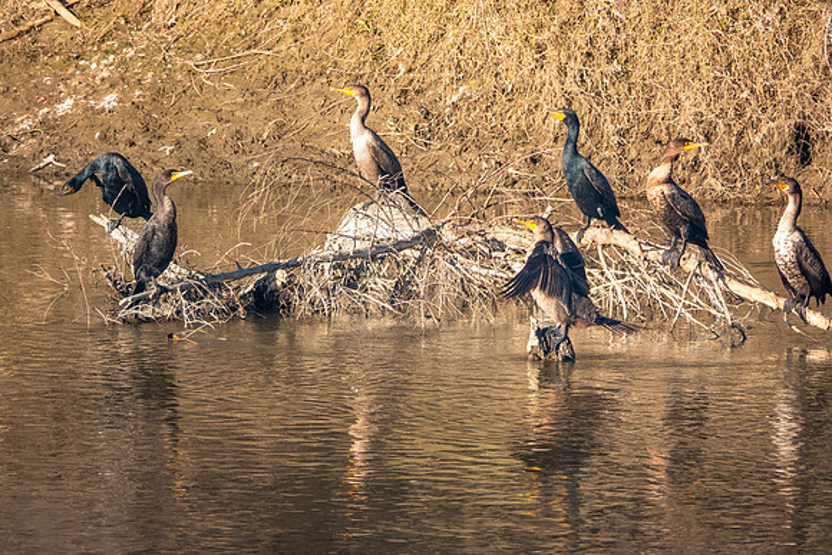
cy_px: 278
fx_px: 13869
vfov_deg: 2.3
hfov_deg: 3.4
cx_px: 416
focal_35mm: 600
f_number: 4
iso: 320
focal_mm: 220
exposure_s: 1/1250
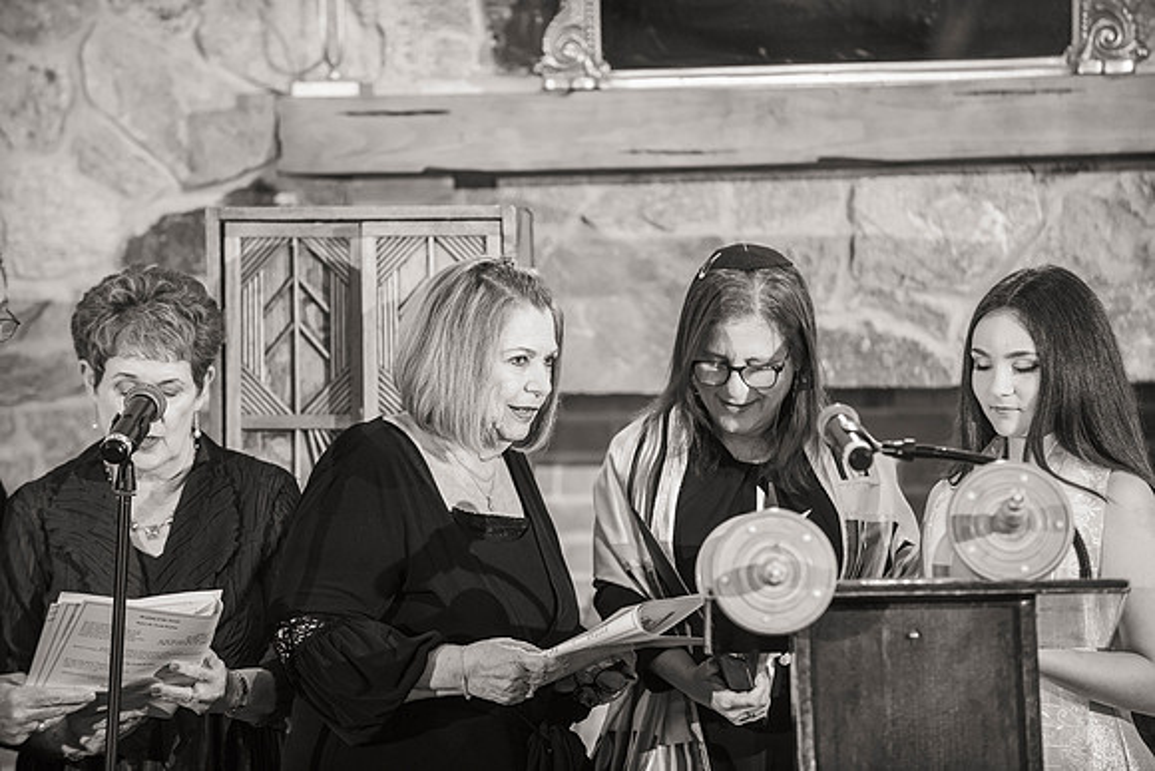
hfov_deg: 10.8
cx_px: 578
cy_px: 386
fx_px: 6097
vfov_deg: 7.2
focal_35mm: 190
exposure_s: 1/125
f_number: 3.2
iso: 1250
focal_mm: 190
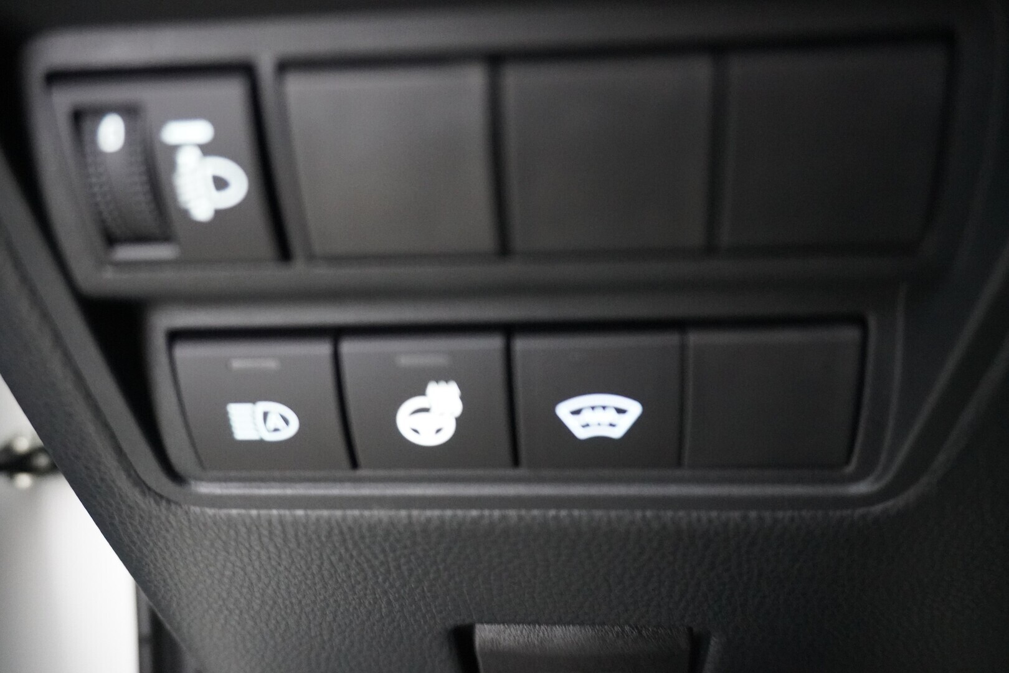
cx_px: 504
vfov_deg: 38.4
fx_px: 967
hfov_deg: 55.1
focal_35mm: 34
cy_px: 336
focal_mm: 23
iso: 6400
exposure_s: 1/15
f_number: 4
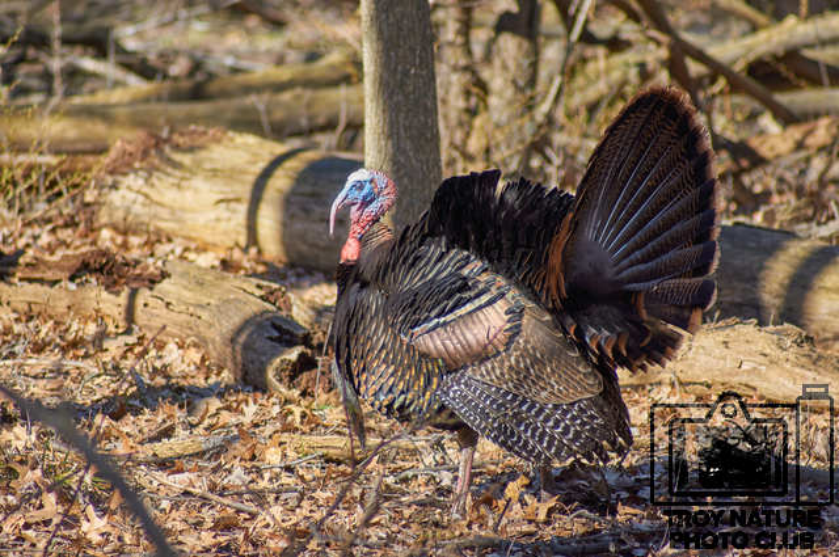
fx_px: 9776
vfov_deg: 3.3
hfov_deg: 4.9
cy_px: 278
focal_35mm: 420
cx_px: 420
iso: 100
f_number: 5.6
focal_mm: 280
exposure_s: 1/160
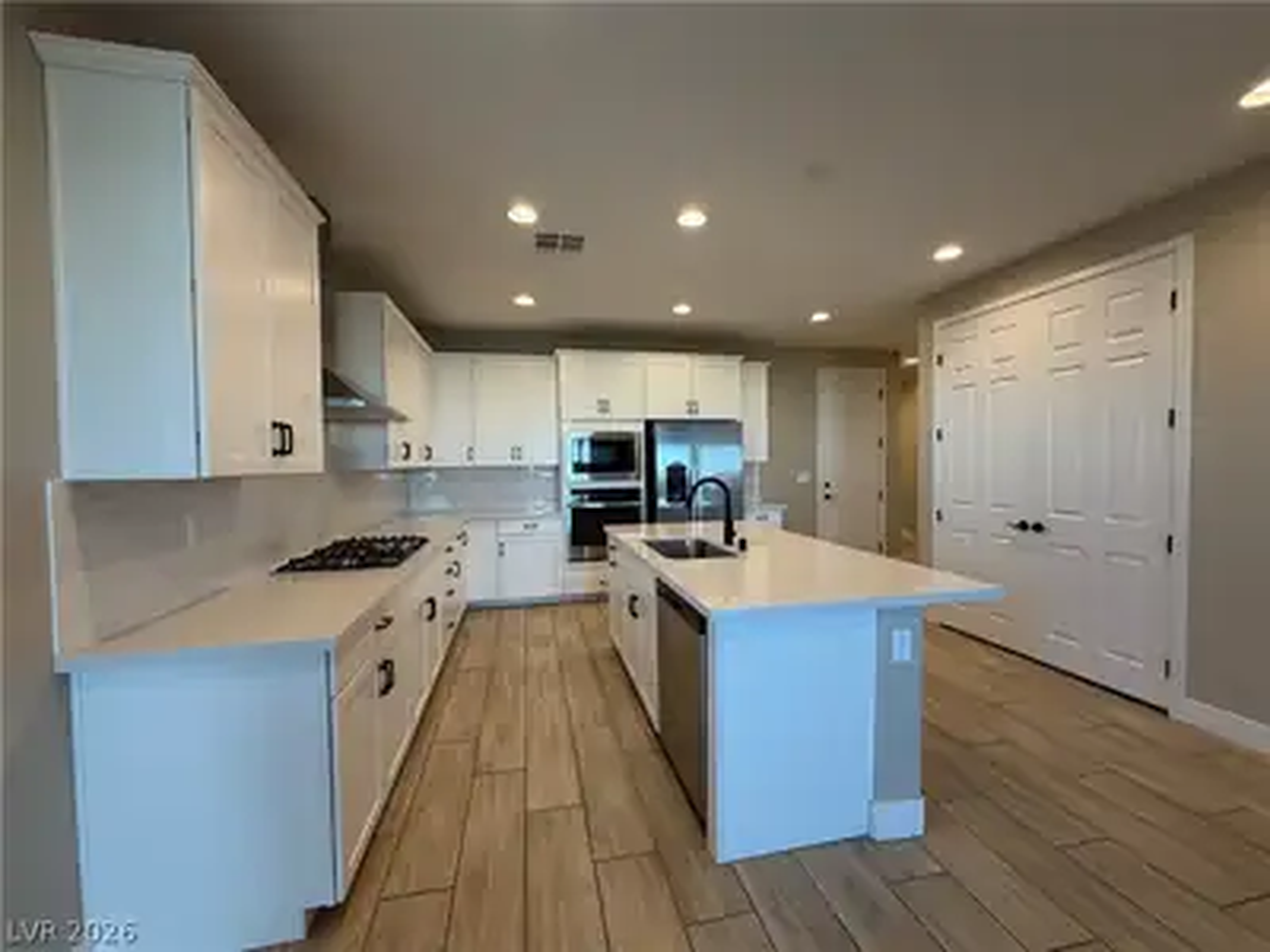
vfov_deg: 85.7
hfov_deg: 102.1
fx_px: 514
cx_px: 635
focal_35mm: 14
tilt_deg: -1.9
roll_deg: +0.4
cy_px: 476
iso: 250
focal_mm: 2.22
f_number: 2.2
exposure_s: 1/120
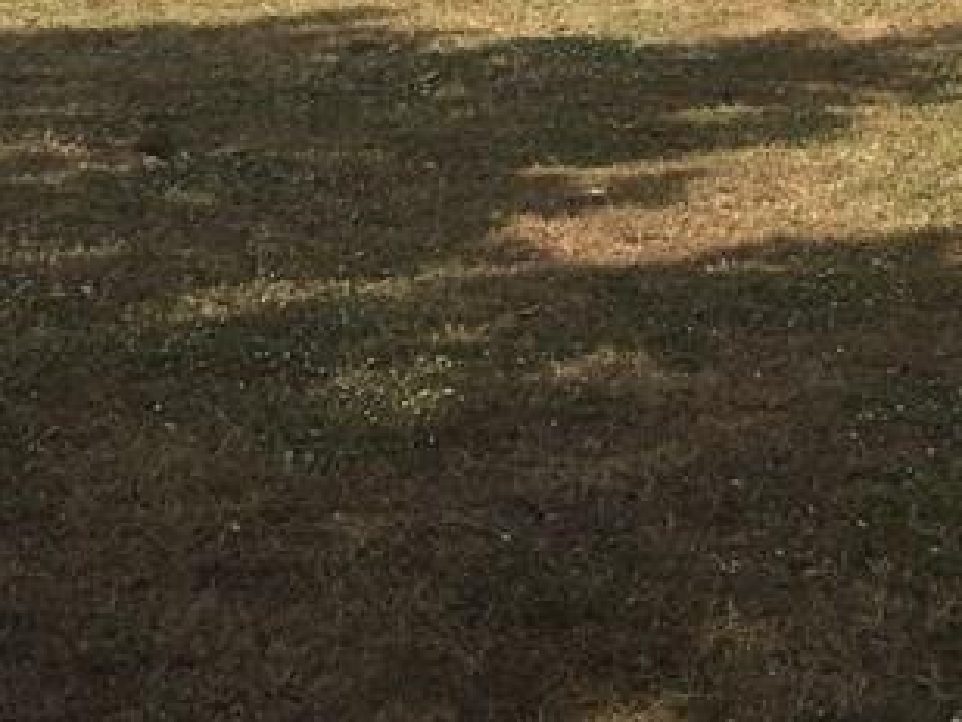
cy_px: -221
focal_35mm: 96
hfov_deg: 20.3
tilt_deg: -2.7
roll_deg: -2.6
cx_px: 738
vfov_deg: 14.7
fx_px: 2669
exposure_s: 1/1721
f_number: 2.2
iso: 32
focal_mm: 4.15
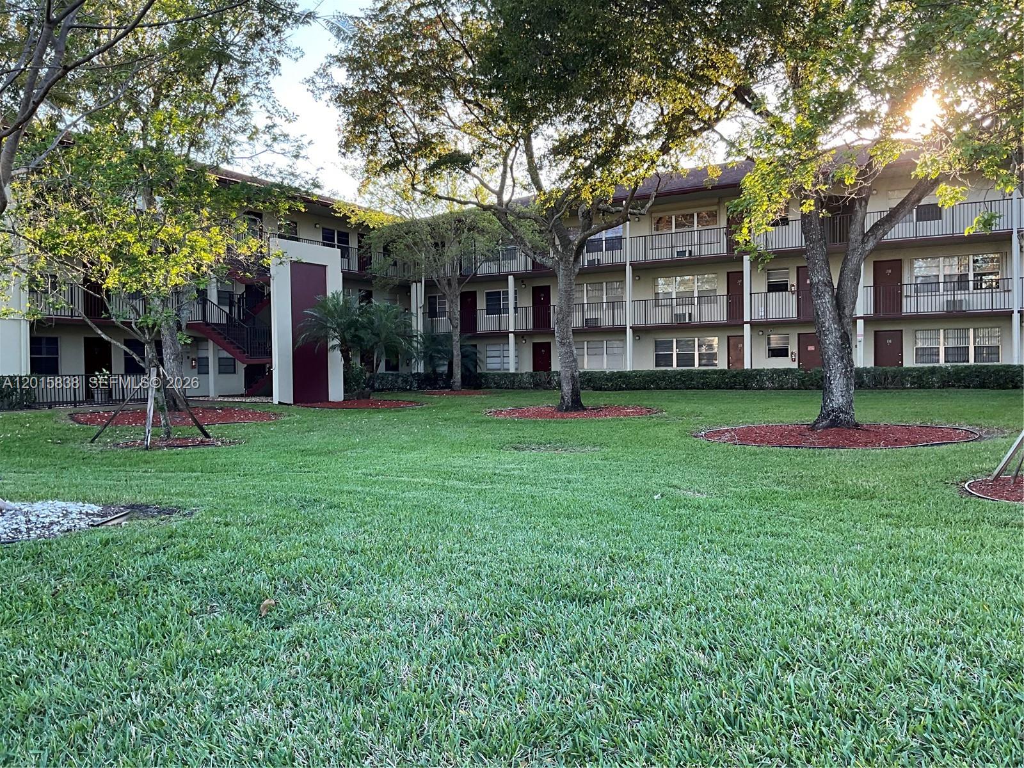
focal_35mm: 29
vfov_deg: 48.2
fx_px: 858
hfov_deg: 61.7
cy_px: 384
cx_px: 512
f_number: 1.8
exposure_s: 1/165
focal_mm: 3
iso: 32
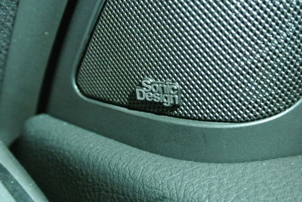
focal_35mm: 49
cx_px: 151
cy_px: 101
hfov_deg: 40.3
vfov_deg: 27.6
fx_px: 411
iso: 3200
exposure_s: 1/8
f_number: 4.5
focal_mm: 18.2
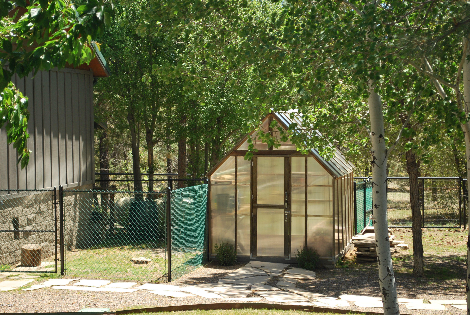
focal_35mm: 82
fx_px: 1079
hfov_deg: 24.6
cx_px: 235
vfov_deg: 16.6
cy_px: 158
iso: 200
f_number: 5.6
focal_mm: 55
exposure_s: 1/100
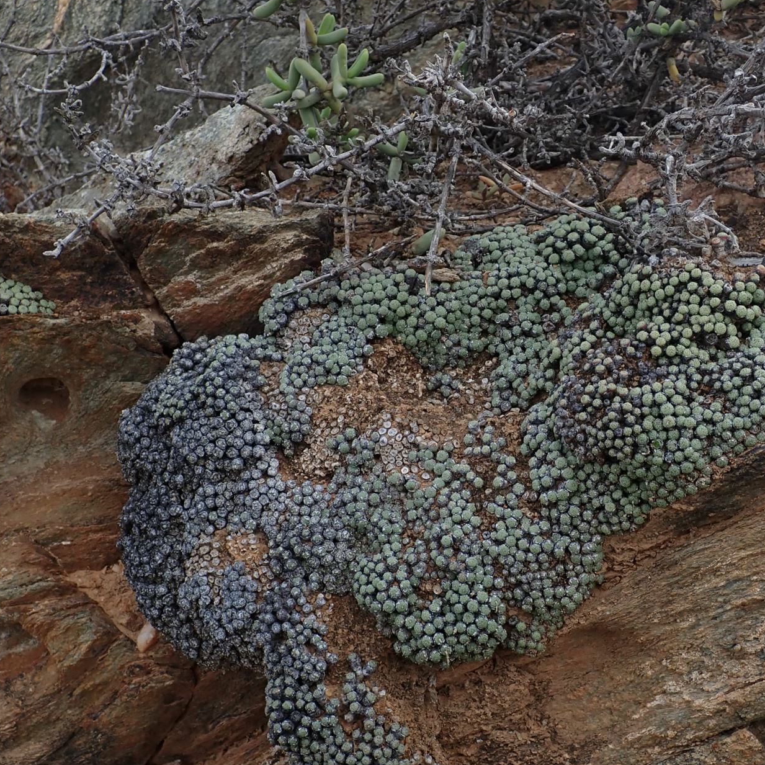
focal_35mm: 43
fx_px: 1075
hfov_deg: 39.1
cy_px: 432
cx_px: 413
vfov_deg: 39.1
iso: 100
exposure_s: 1/400
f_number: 3.2
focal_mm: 5.5
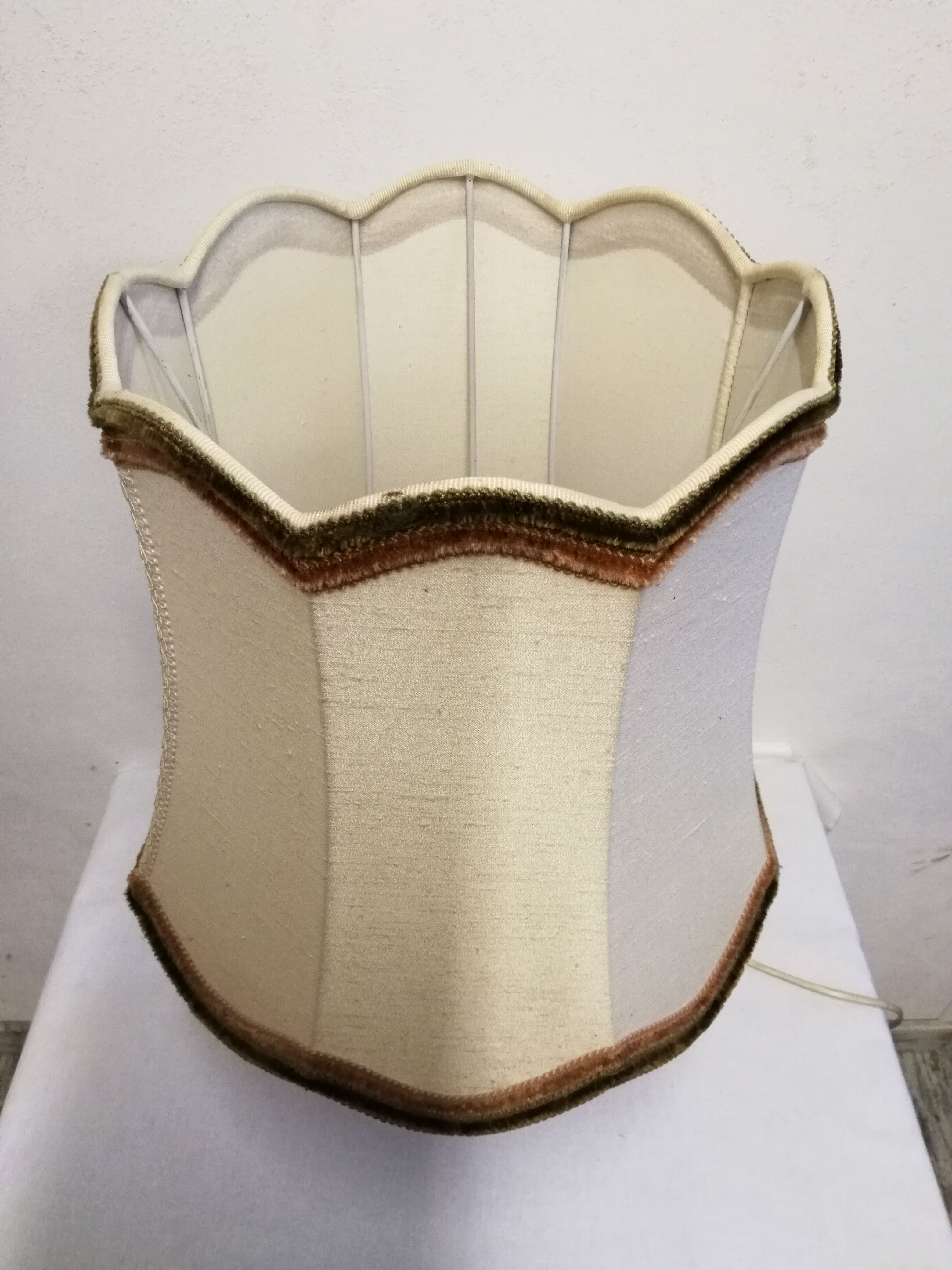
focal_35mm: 24
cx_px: 476
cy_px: 635
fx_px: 880
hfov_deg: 56.8
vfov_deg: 71.6
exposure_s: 1/50
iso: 100
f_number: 2.2
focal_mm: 2.38
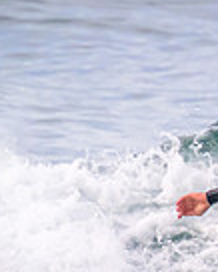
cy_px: 224
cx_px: 531
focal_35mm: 4409
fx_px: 35519
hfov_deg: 0.4
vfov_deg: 0.4
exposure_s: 1/2000
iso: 2200
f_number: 11
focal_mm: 800
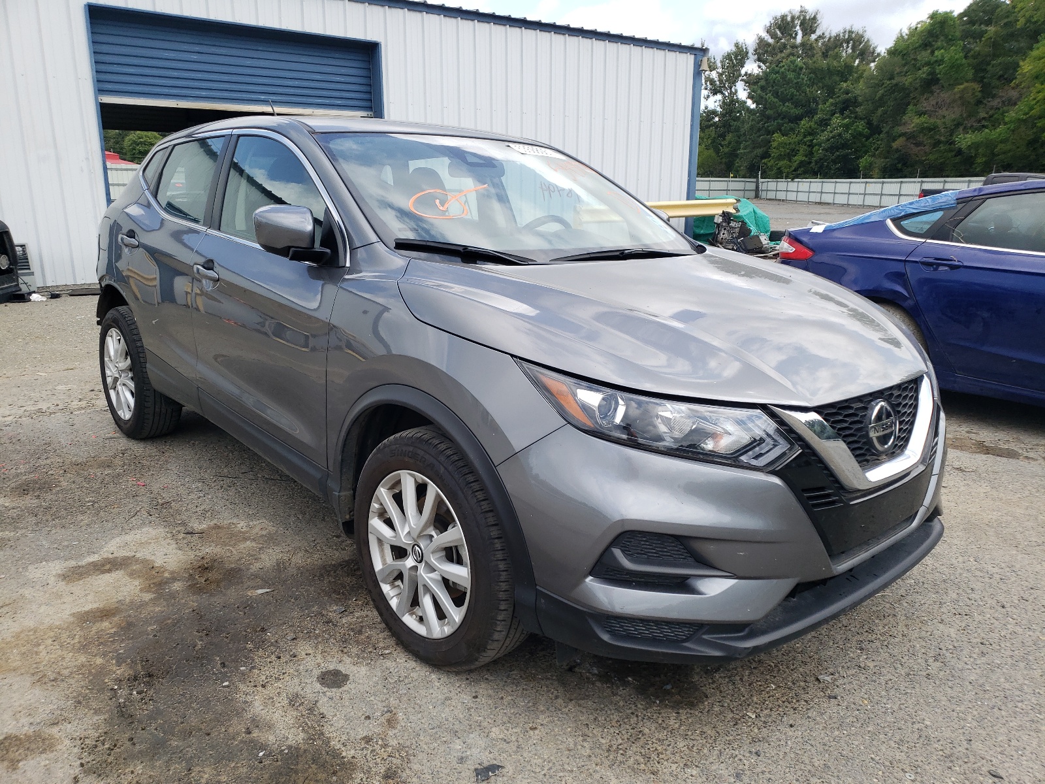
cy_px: 392
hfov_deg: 67.3
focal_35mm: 26
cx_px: 522
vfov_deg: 53.1
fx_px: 785
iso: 50
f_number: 1.5
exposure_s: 1/1250
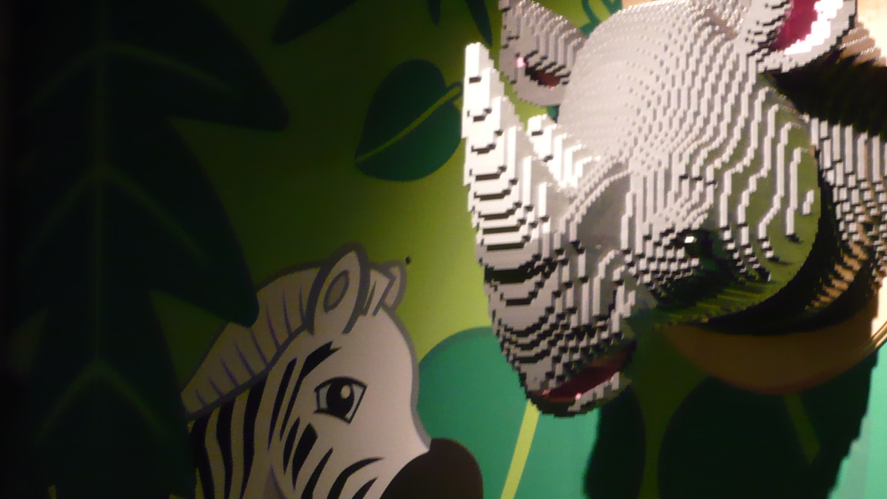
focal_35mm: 74
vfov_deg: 16.3
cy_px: 166
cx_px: 721
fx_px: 1740
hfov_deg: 28.0
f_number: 2.8
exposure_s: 1/13
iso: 200
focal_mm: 5.8
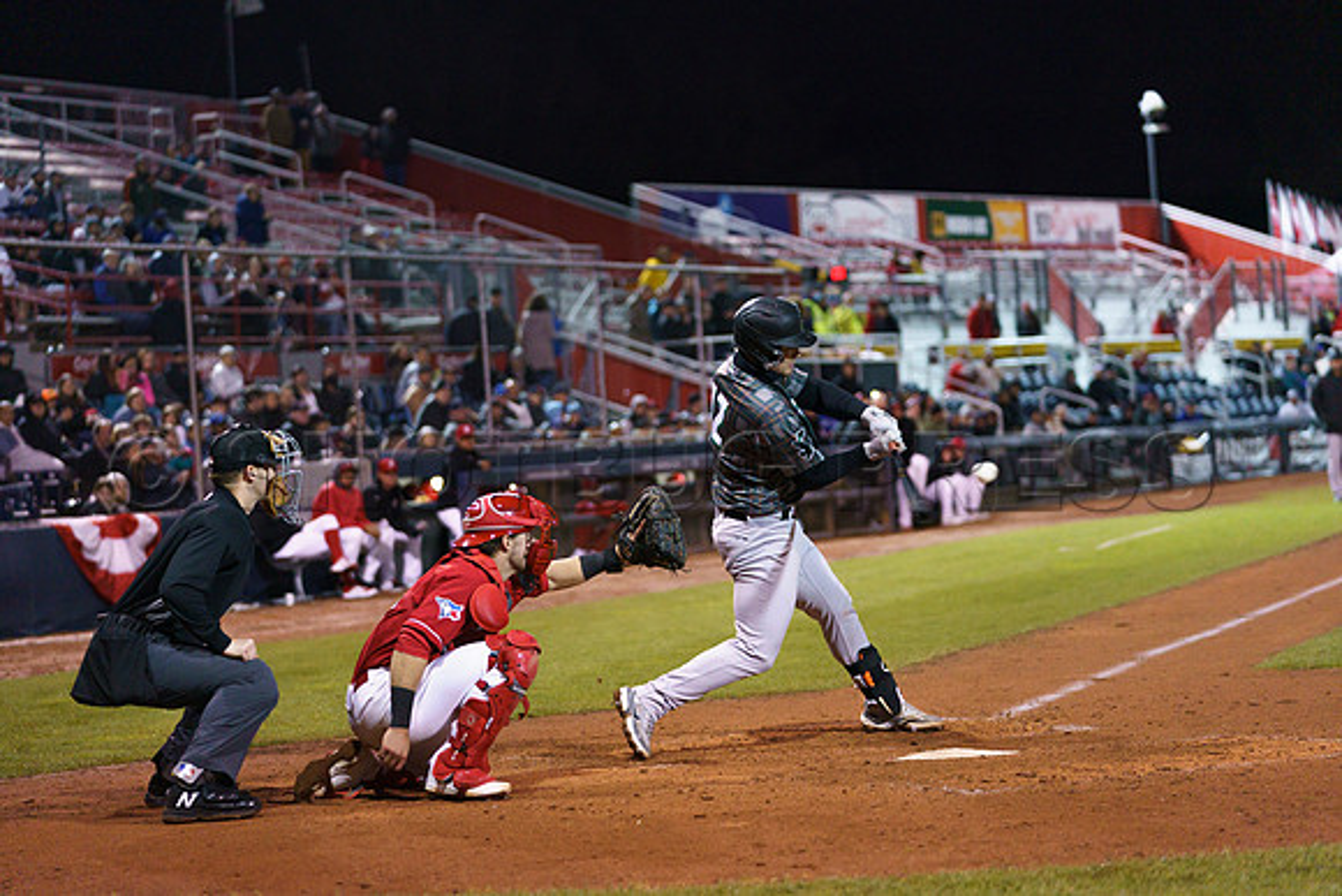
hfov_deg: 18.8
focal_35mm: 109
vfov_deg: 12.6
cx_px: 671
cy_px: 448
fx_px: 4064
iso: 2000
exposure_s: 1/1000
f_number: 2.8
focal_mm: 109
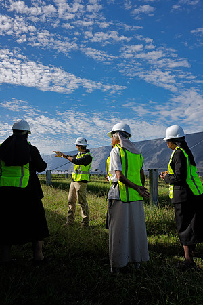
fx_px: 237
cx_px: 102
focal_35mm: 28
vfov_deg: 65.5
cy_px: 152
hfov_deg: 46.4
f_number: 16
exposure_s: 1/320
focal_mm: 28
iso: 200
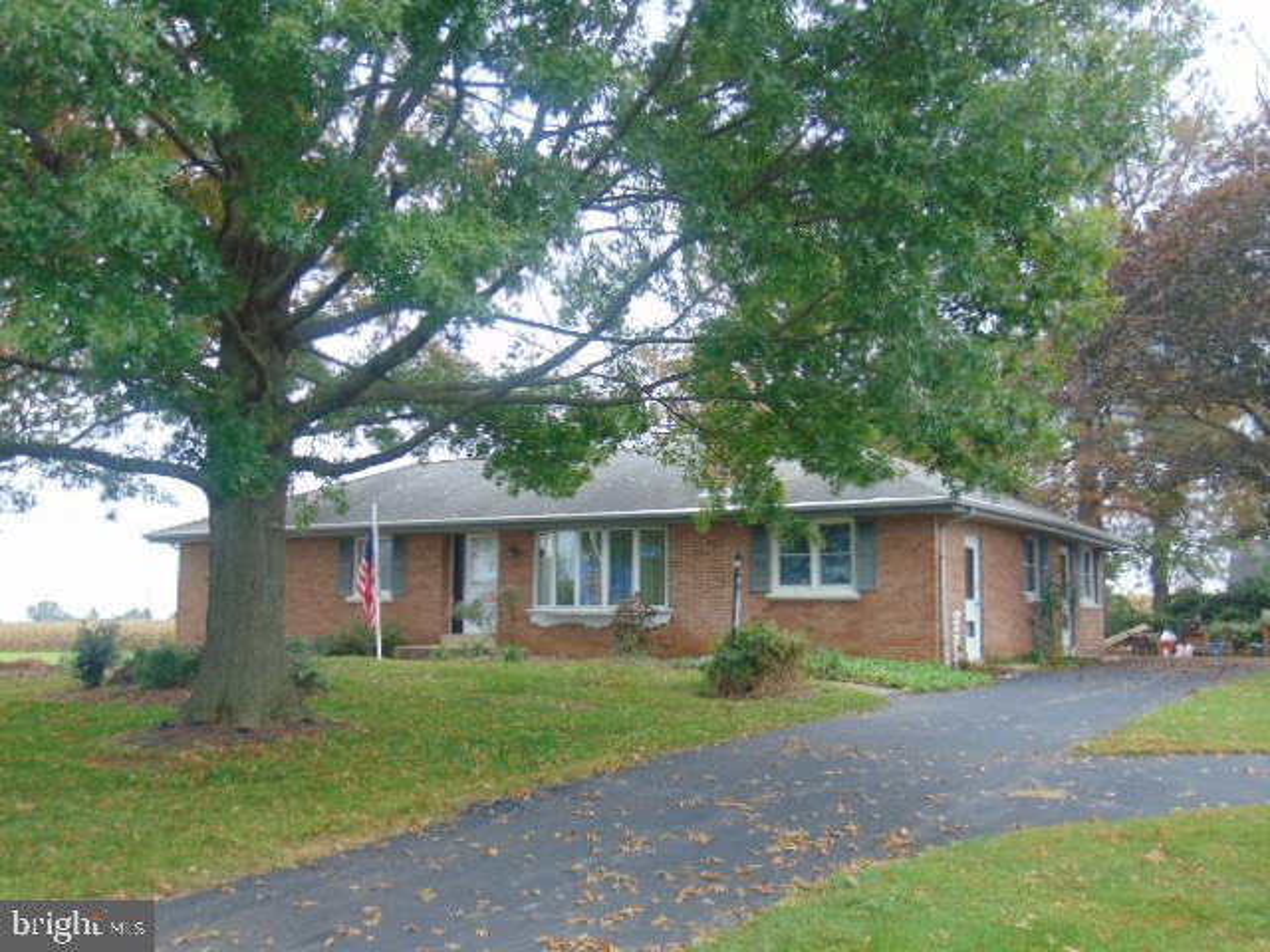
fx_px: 1431
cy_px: 476
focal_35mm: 39
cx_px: 635
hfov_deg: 47.9
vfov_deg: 36.8
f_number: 3.3
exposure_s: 1/125
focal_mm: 6.9
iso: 80
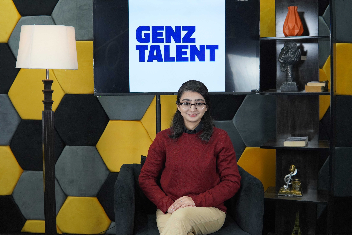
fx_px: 440
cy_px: 118
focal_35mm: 45
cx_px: 176
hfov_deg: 43.6
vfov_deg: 29.9
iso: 1000
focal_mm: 30
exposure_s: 1/160
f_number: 4
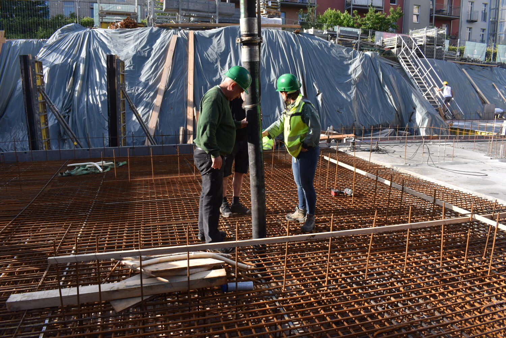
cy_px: 169
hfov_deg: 67.4
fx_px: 380
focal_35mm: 27
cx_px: 253
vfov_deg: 48.0
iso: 250
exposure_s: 1/250
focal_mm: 18
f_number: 8
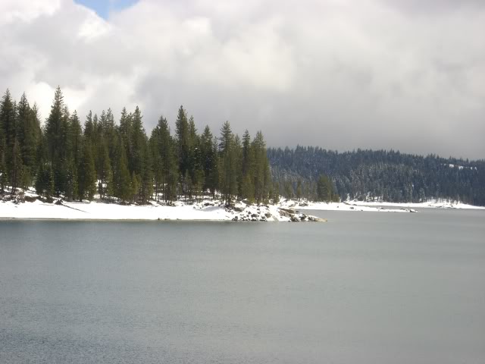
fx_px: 1597
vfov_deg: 13.0
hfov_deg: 17.3
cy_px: 182
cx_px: 242
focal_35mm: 114
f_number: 8.3
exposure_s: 1/320
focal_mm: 18.6
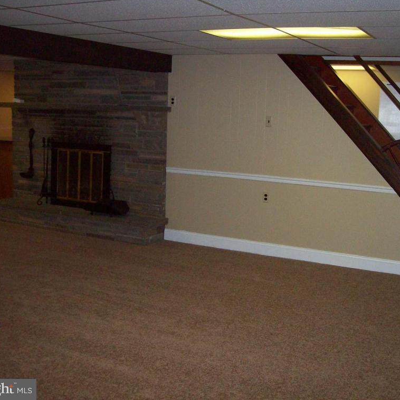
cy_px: 198
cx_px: 241
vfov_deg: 39.2
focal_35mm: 43
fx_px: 562
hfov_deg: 39.0
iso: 140
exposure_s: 1/64
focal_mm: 6
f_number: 2.7
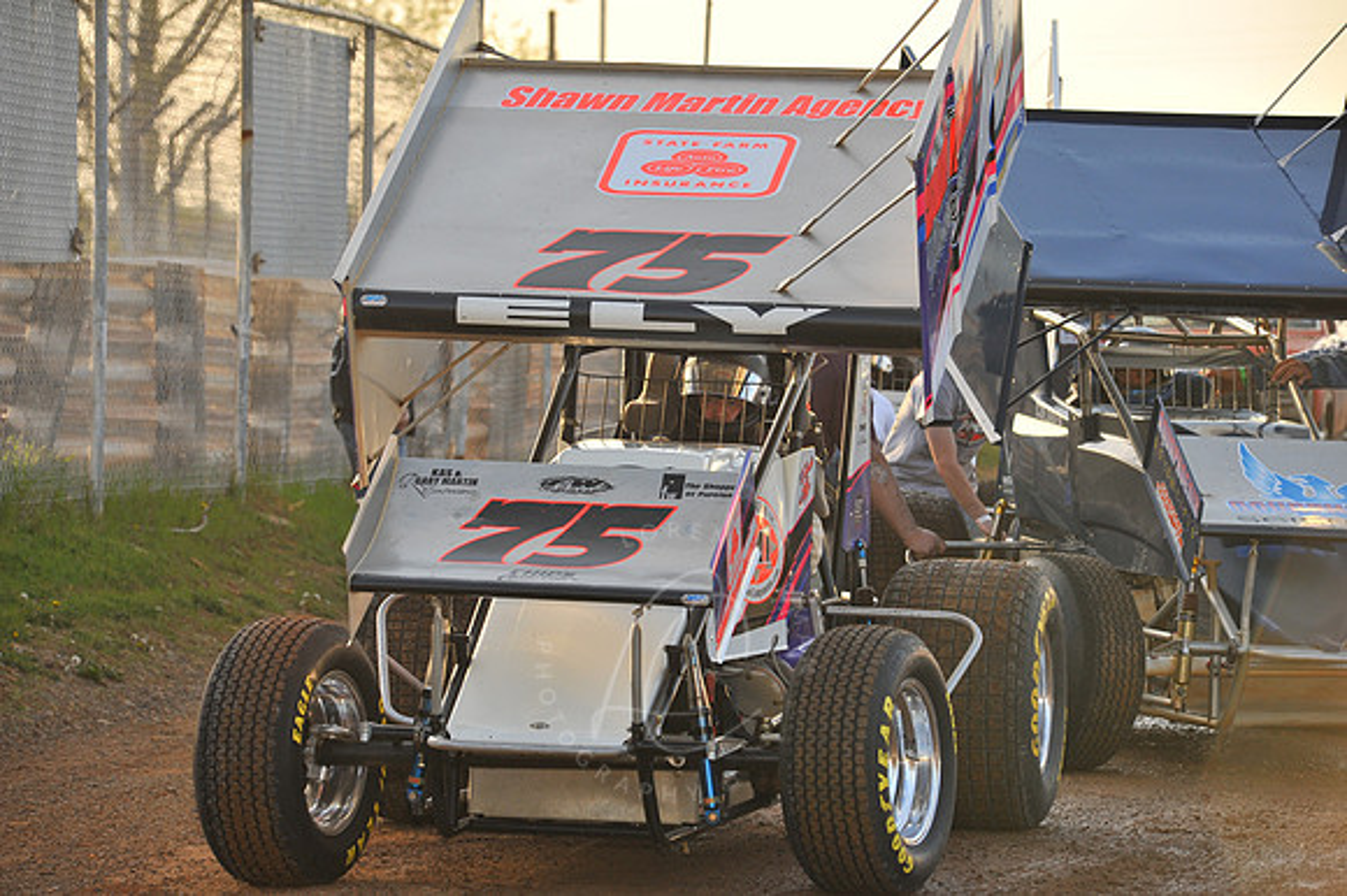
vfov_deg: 6.9
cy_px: 448
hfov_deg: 10.3
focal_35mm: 200
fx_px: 7479
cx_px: 674
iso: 500
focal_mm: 200
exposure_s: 1/320
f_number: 9
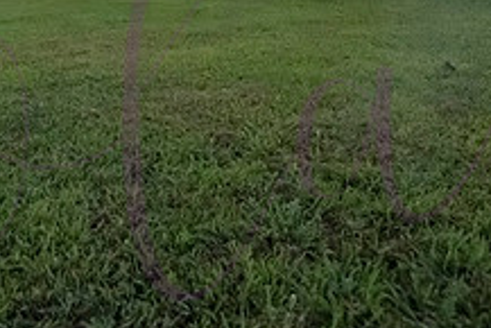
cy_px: -46
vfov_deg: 29.6
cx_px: 72
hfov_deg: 45.0
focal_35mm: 40
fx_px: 546
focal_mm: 14
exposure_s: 1/10
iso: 5000
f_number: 2.8
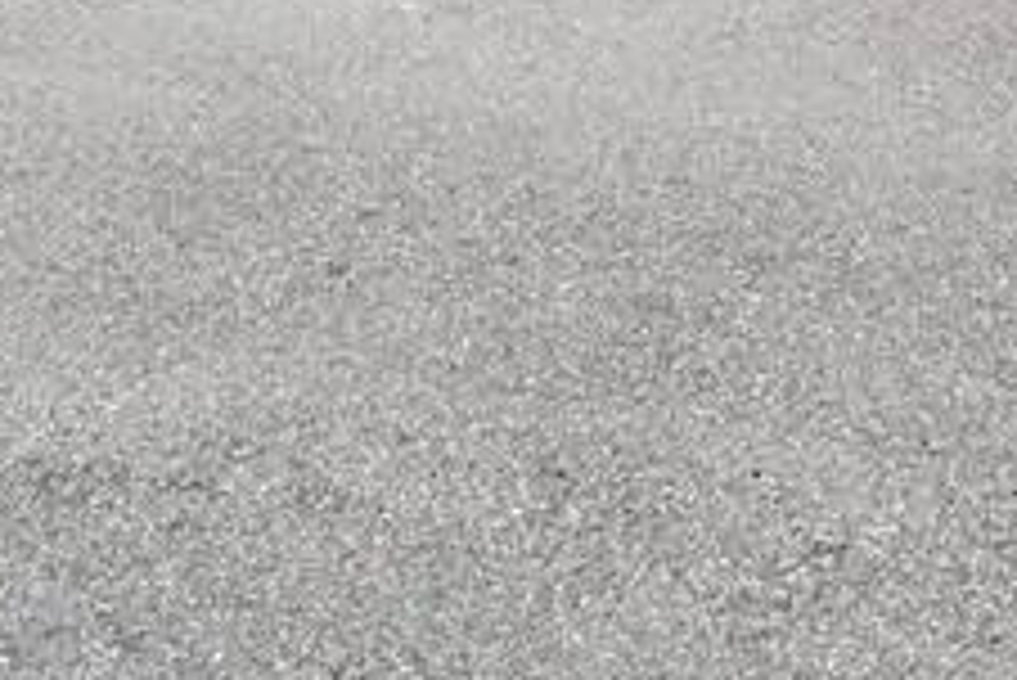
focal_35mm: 95
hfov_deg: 21.4
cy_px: -723
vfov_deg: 12.5
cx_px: 652
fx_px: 2685
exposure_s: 1/2500
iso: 640
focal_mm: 21
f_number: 7.1
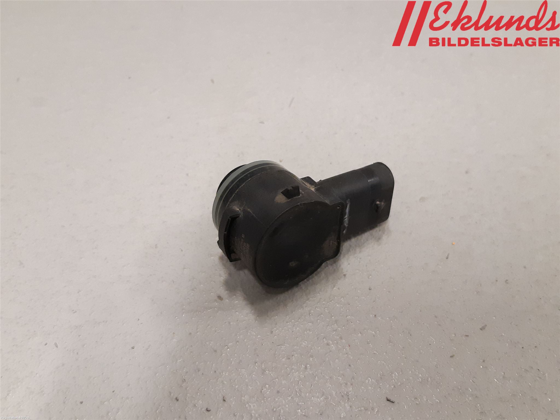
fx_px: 421
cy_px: 210
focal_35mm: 26
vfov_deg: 53.1
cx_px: 280
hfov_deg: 67.3
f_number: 1.7
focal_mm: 3.93
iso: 250
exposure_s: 1/50
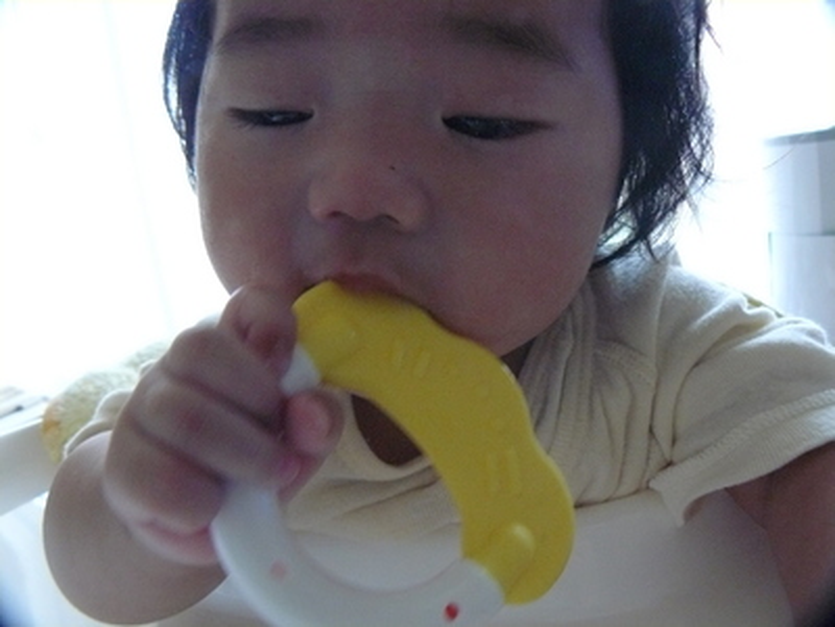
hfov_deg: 51.4
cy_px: 314
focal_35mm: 36
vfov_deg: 39.7
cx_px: 418
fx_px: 868
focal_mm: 6
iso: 400
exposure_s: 1/60
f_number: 2.8
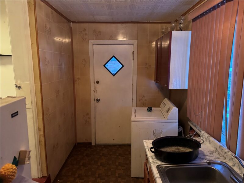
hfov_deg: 71.6
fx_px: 169
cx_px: 122
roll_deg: -0.5
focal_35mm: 24
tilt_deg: -10.3
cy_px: 92
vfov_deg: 56.8
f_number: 1.78
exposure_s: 1/30
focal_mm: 6.76
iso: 800
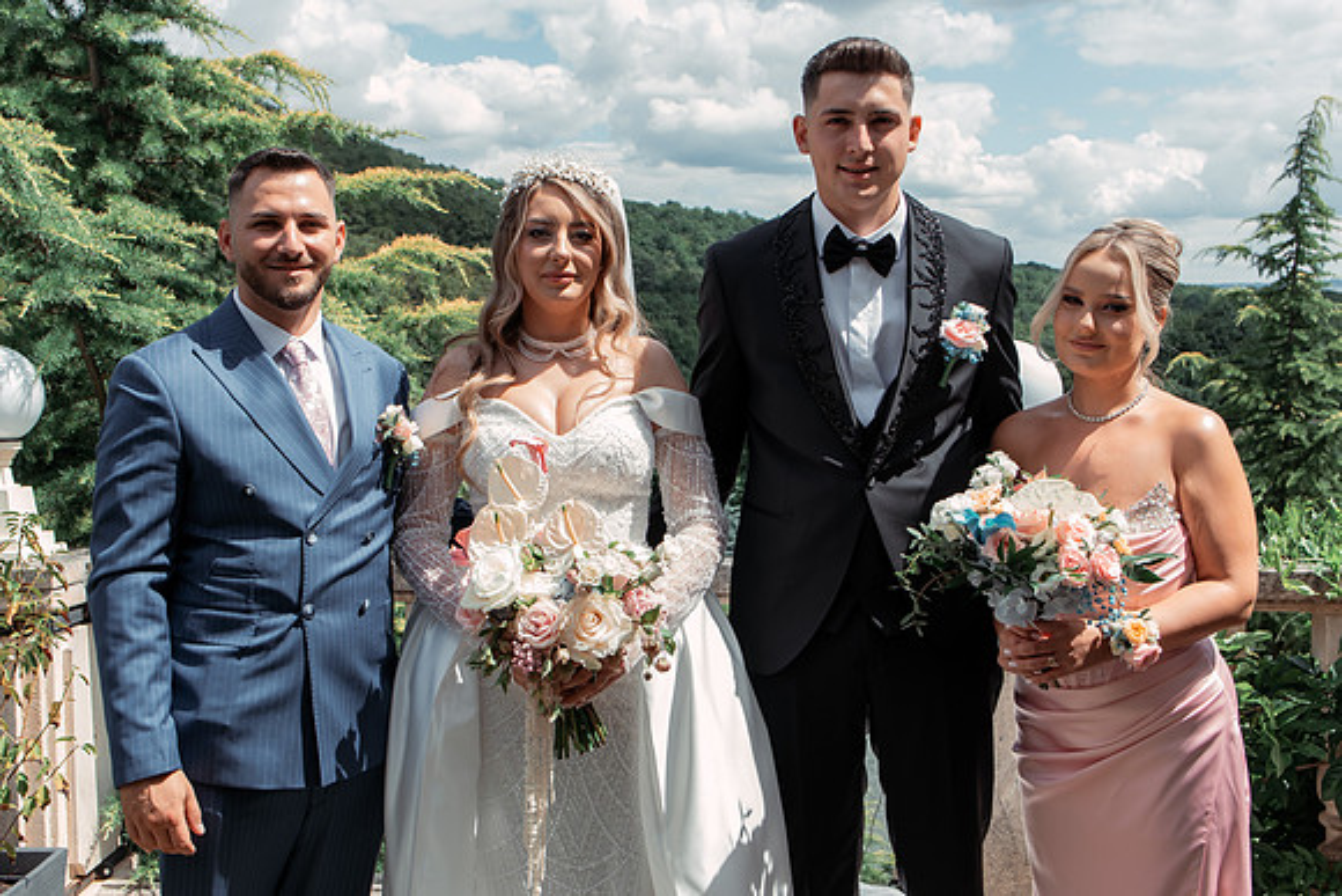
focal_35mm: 41
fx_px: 1514
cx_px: 644
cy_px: 476
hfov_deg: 47.8
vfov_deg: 32.9
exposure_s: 1/320
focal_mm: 35
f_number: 8
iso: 200
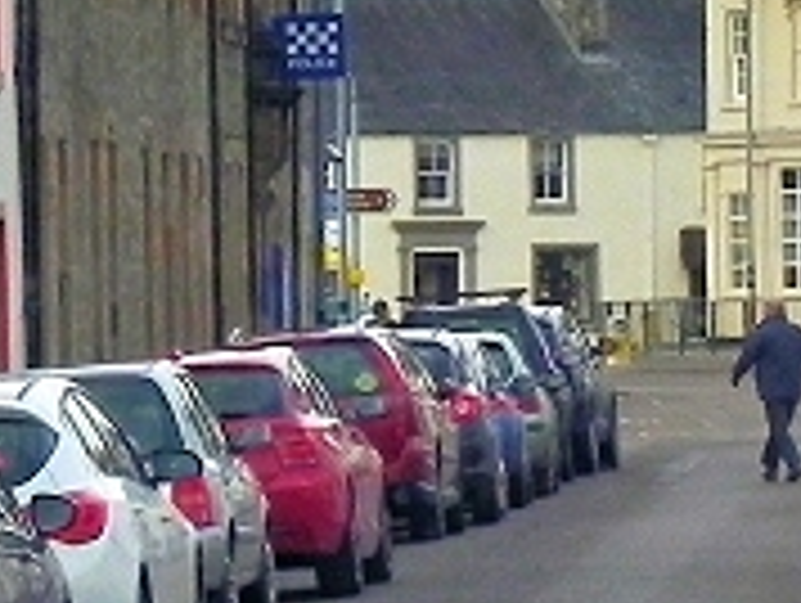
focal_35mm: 341
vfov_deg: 4.4
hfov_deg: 5.8
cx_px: 1107
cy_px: -108
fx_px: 7901
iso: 200
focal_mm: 16.9
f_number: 5.6
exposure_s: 1/428
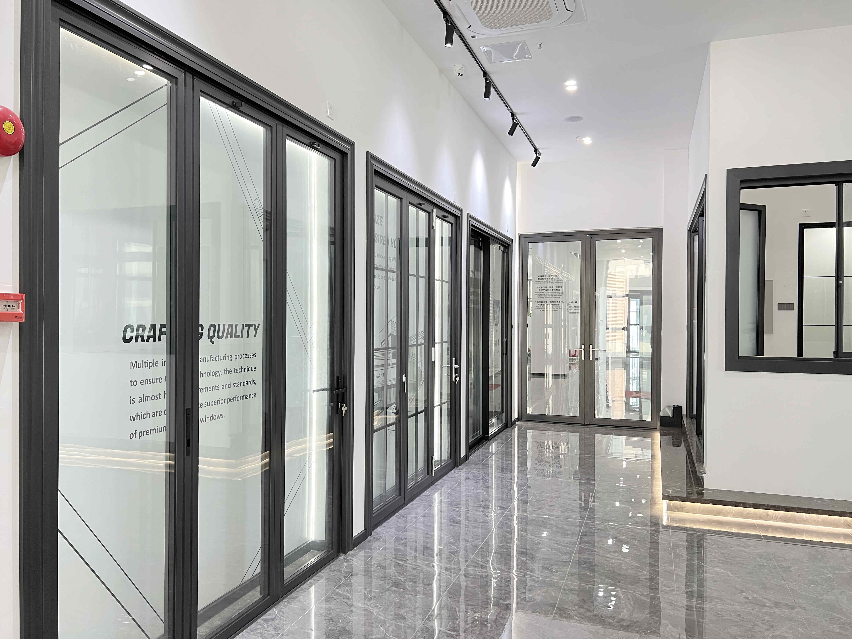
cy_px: 320
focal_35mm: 26
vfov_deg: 53.1
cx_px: 426
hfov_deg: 67.3
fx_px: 640
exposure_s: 1/50
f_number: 1.5
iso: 80
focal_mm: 5.7
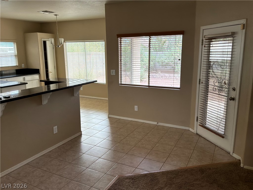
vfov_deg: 49.7
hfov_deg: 63.4
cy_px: 95
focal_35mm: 28
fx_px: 205
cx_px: 126
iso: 64
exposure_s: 1/97
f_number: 1.8
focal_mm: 3
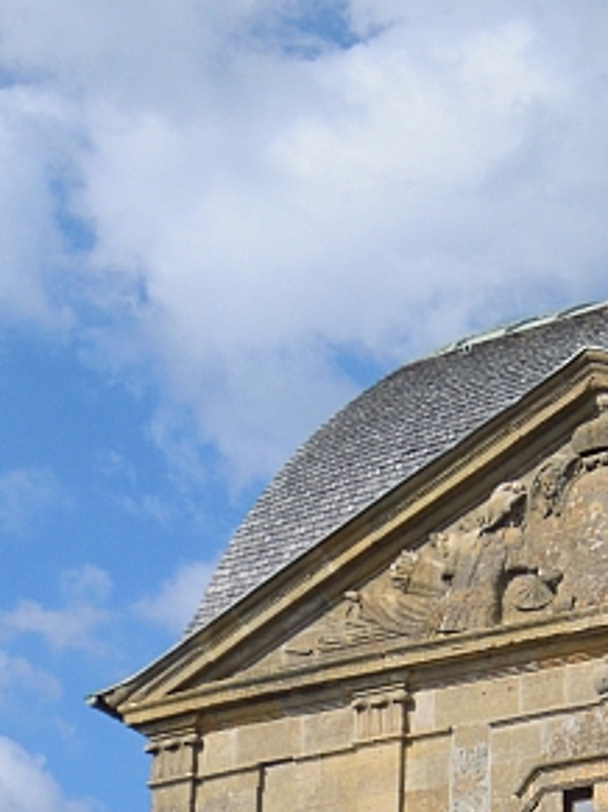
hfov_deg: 14.7
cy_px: 1041
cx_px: 575
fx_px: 2320
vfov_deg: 18.5
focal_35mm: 99
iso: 100
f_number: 8.5
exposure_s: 1/250
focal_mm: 6.4
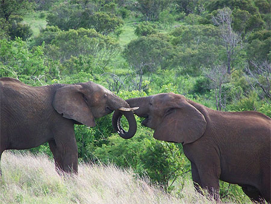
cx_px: 136
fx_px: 2977
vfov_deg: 3.9
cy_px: 102
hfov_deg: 5.2
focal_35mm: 380
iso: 200
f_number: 3.7
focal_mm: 63
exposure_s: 1/400
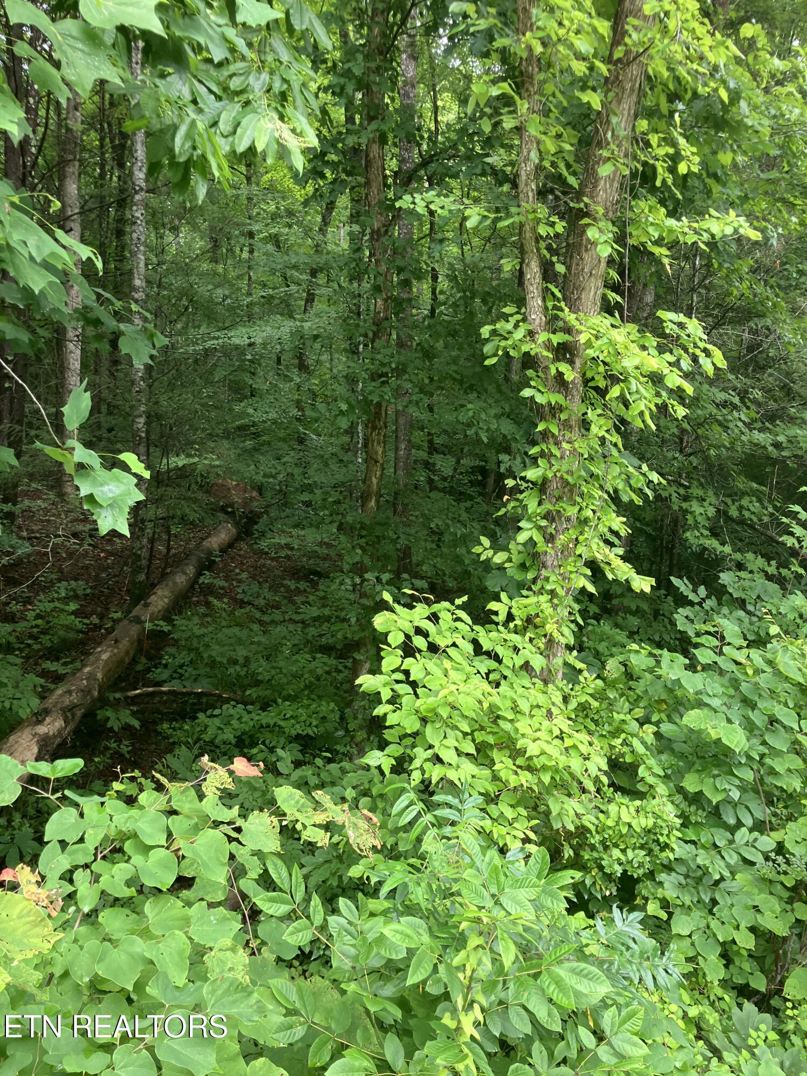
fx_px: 870
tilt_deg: -4.1
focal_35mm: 28
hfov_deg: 49.7
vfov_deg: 63.4
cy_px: 538
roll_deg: +1.6
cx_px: 404
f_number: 1.8
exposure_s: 1/121
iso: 80
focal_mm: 3.99
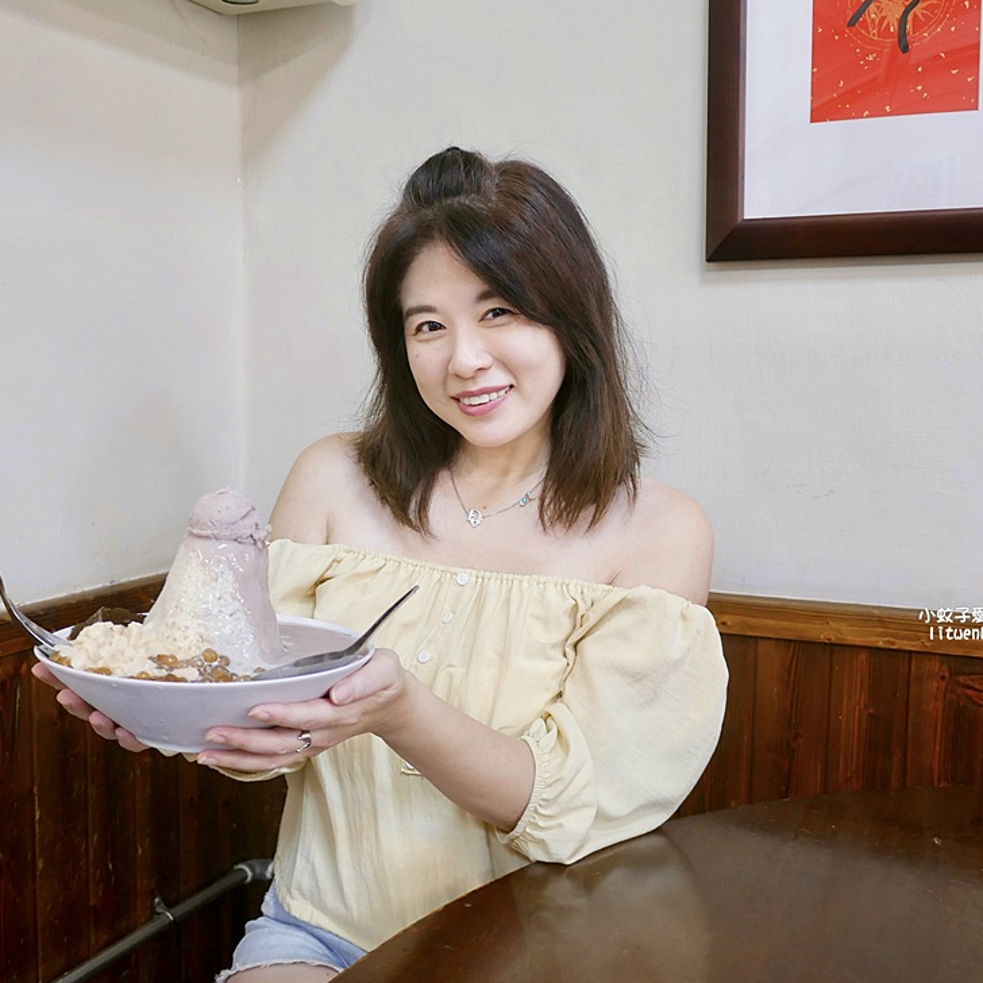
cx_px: 455
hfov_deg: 48.4
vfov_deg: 48.4
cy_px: 481
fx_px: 1092
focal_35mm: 34
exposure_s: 1/60
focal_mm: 14
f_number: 2.5
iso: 500
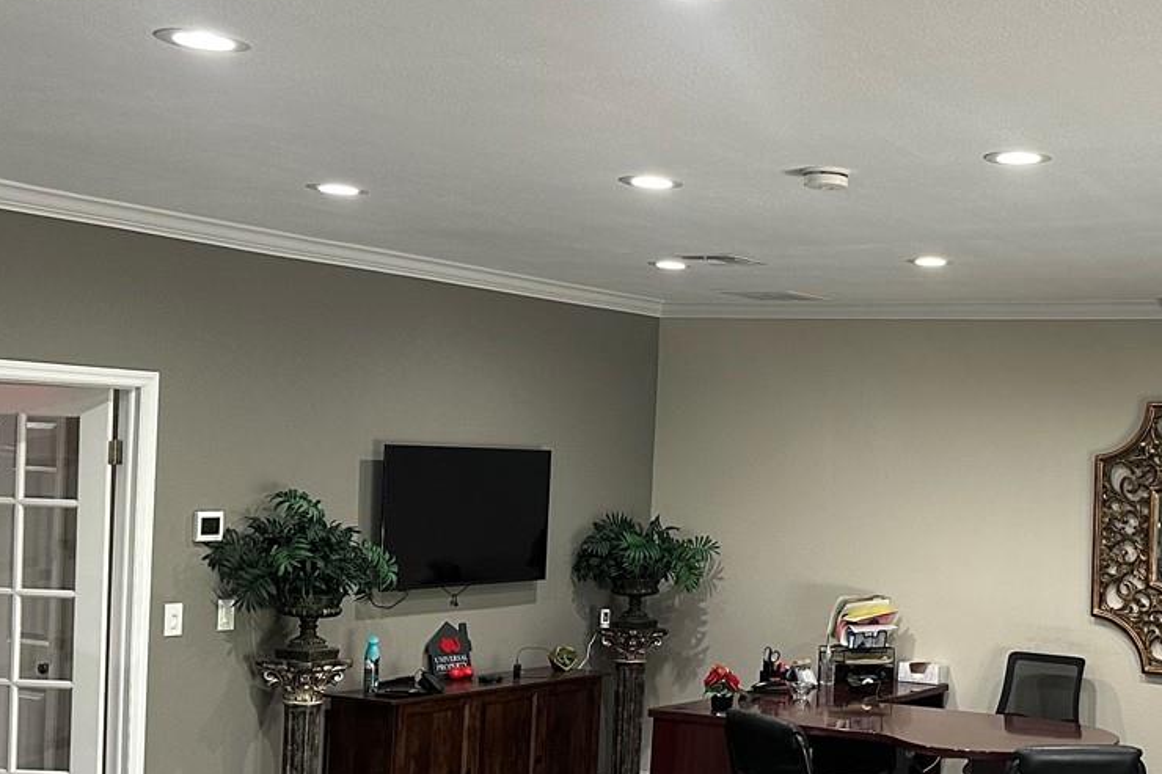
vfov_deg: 25.0
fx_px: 1743
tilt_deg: -0.9
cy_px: 491
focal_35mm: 54
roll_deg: -2.4
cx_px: 999
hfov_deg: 35.2
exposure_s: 1/60
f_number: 1.78
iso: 250
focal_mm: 6.86
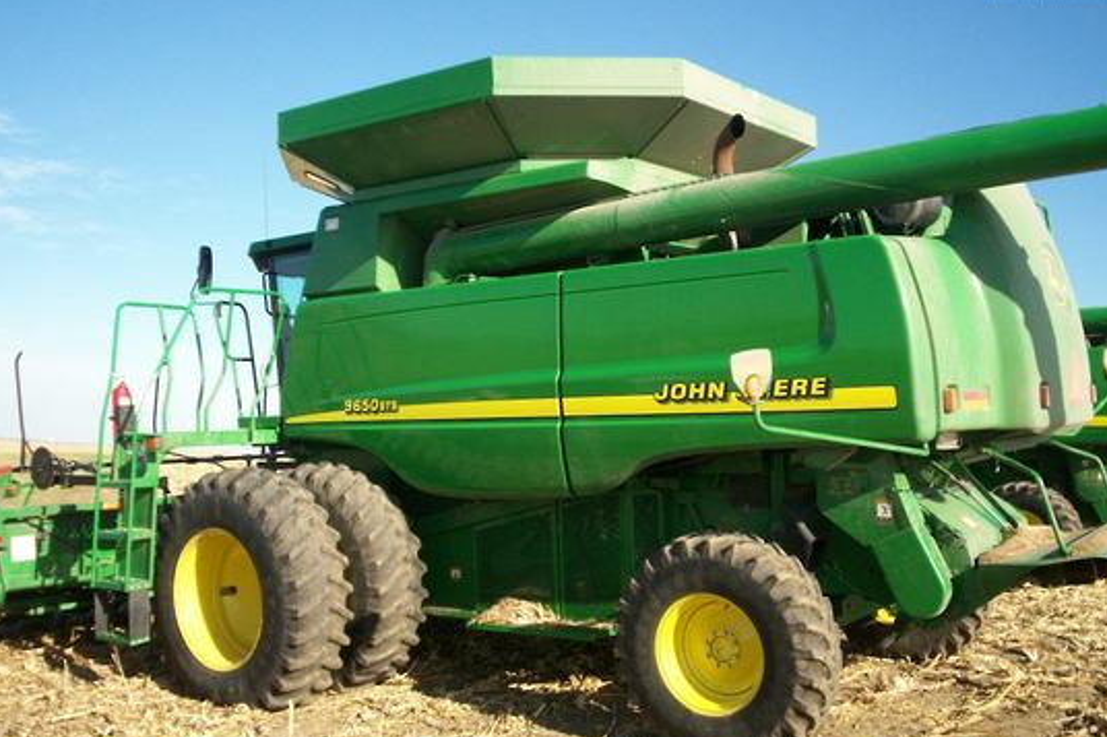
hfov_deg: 50.7
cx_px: 554
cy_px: 396
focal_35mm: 38
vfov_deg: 35.0
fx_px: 1168
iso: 100
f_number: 4.5
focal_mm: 5.9
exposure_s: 1/397
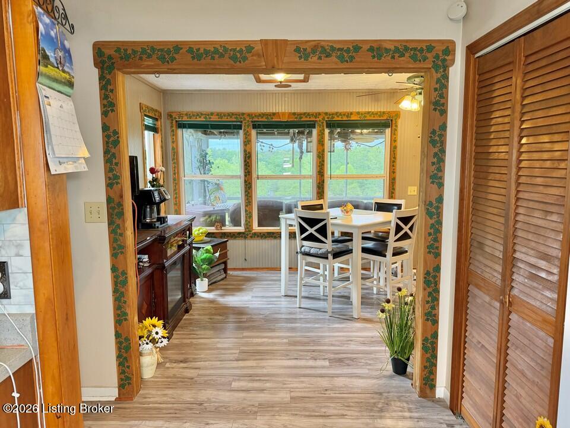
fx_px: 395
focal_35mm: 24
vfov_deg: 56.8
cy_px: 214
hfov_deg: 71.6
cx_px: 285
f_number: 1.78
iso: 250
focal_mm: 6.76
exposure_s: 1/60
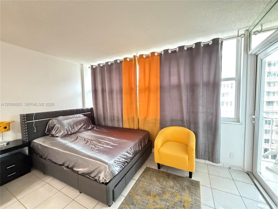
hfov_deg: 102.1
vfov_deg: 85.7
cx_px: 139
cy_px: 104
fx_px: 112
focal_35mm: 14
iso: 2500
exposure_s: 1/24
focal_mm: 2.22
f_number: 2.2
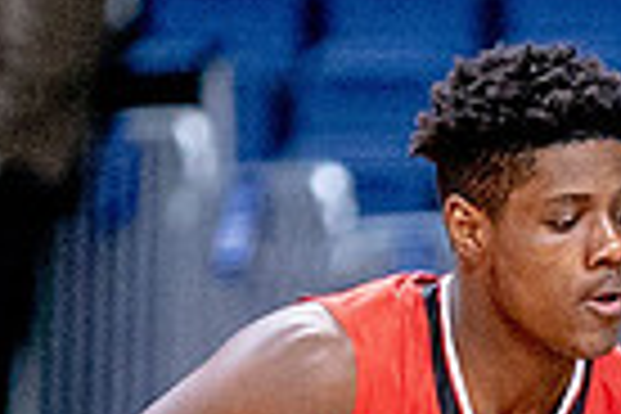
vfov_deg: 0.9
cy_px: 520
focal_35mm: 1552
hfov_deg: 1.3
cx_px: 756
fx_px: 26770
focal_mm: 200
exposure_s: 1/1000
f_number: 2.8
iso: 2500
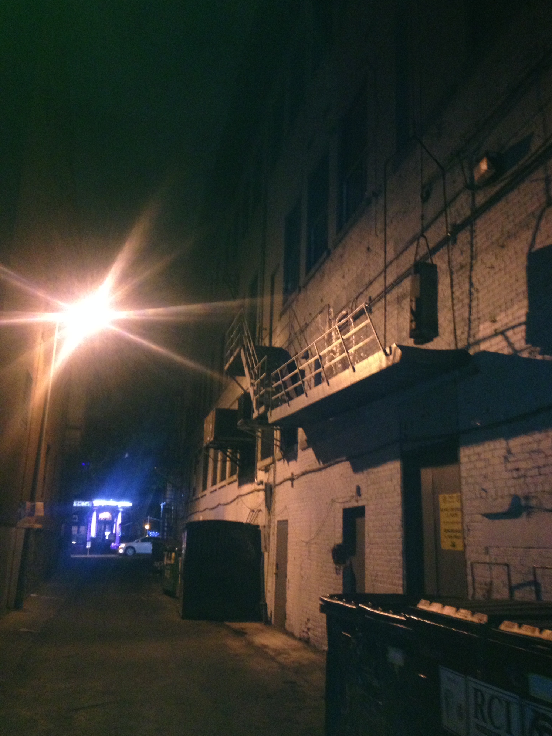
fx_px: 766
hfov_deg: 39.7
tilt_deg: +11.1
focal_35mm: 36
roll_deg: -1.4
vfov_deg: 51.4
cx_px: 283
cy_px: 362
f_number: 2.4
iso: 320
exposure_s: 1/16
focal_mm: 4.28
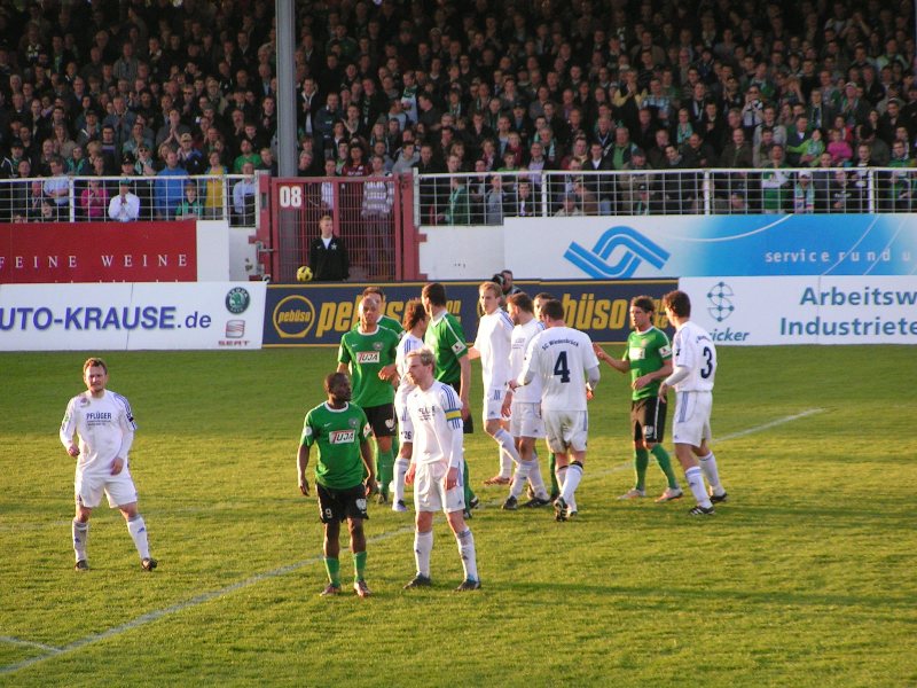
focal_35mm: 236
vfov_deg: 6.3
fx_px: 6252
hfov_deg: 8.4
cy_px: 344
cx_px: 458
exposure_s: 1/250
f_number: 3.5
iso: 125
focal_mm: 36.1
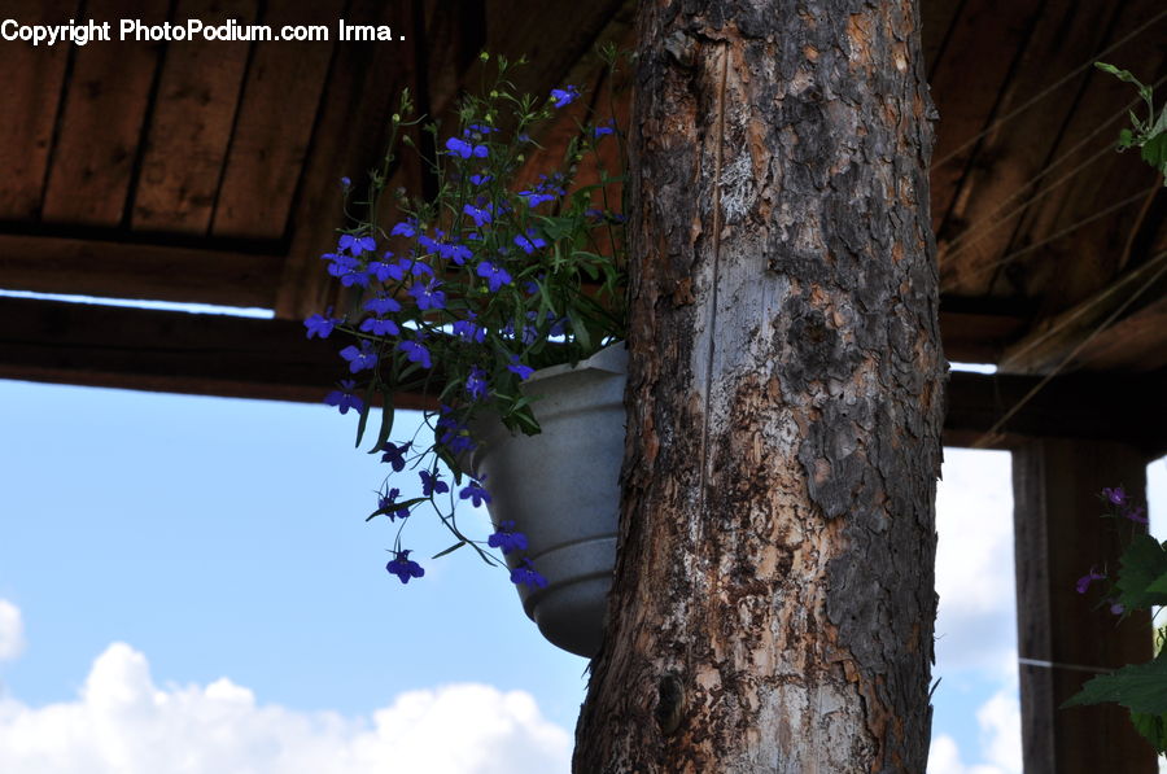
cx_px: 584
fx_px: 2670
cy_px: 387
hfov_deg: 24.7
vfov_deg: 16.5
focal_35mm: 82
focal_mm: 55
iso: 250
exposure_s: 1/80
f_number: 18
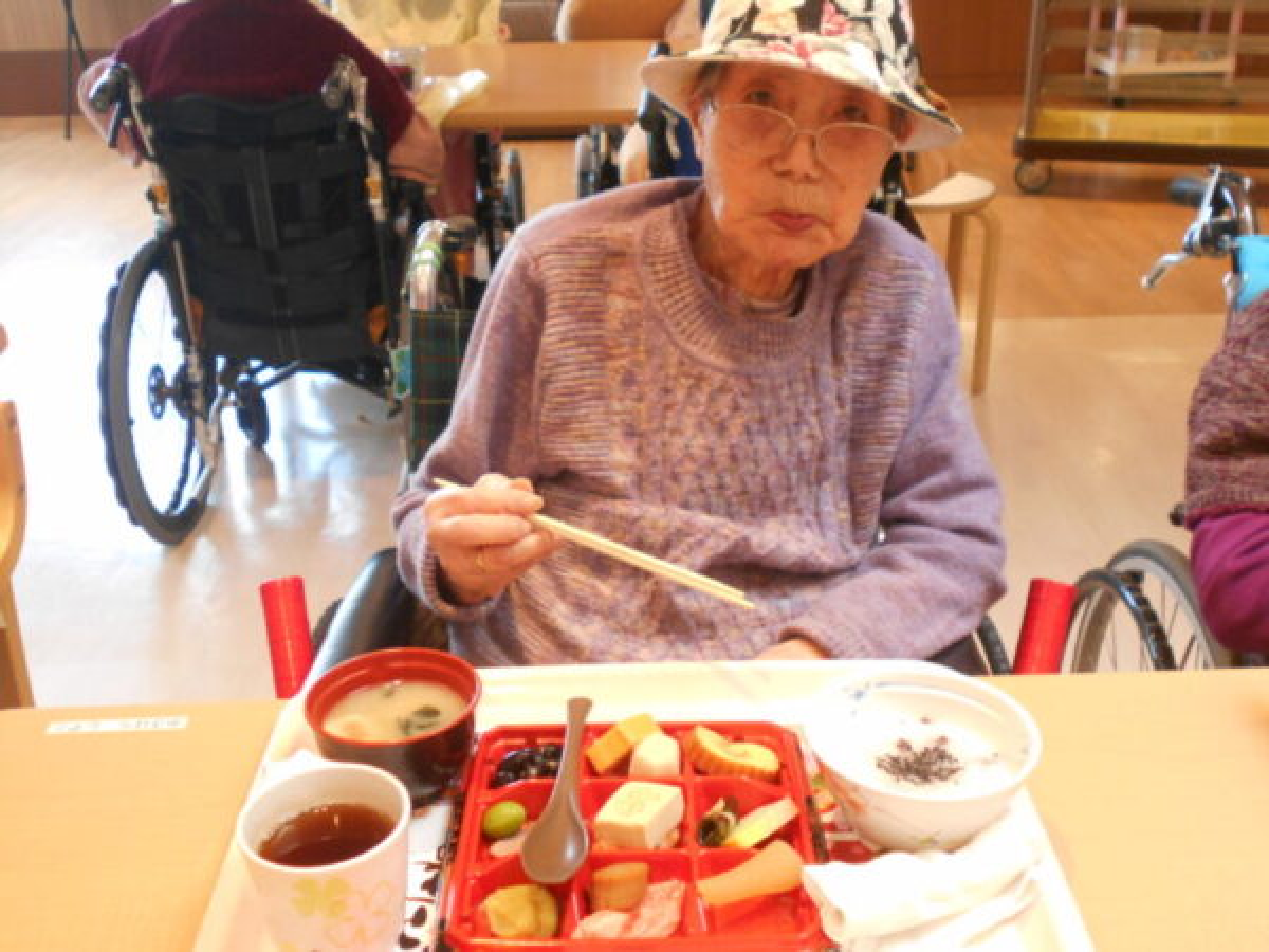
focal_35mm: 39
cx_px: 634
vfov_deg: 36.8
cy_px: 476
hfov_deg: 47.9
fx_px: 1430
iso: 320
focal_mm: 6.7
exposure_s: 1/30
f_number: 3.9
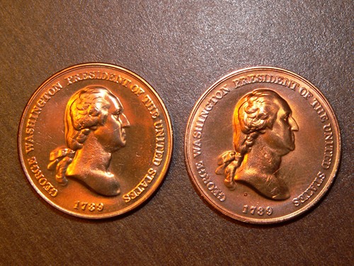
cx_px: 177
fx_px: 1237
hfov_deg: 16.3
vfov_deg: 12.2
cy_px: 133
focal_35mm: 121
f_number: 4
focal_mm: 20.1
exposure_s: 1/30
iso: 100
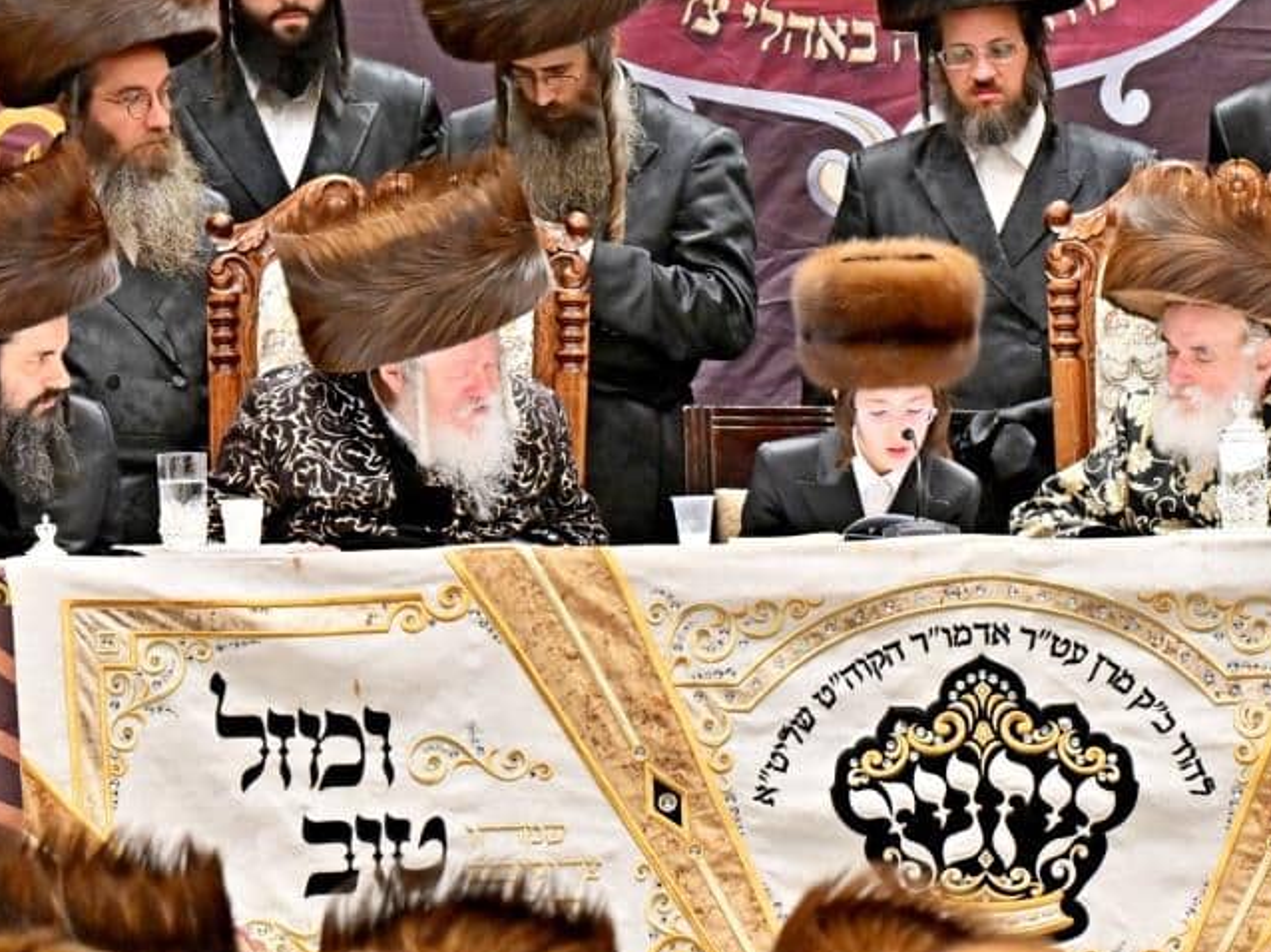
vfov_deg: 3.6
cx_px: 851
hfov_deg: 4.8
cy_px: 324
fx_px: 15305
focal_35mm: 417
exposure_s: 1/400
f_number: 5.6
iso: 2000
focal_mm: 180
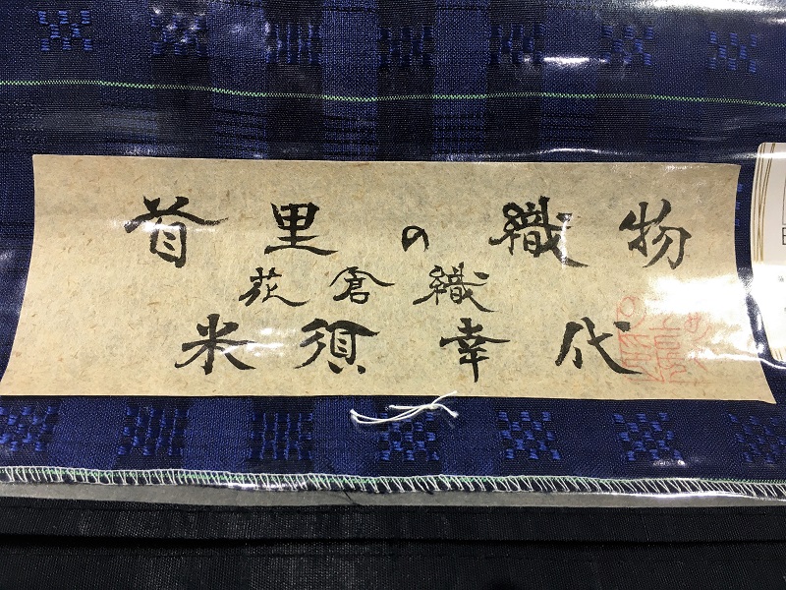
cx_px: 393
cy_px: 295
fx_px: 658
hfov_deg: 61.7
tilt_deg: -54.1
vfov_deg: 48.2
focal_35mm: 29
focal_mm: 4.15
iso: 32
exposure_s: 1/30
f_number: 2.2
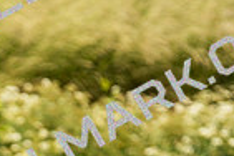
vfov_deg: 0.6
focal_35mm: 2468
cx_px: 18
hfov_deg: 0.8
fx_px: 16041
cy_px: 306
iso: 250
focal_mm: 600
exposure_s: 1/2000
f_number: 6.3
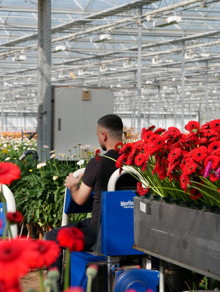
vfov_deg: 16.1
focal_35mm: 122
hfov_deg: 12.2
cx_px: 110
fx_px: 1033
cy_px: 146
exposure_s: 1/2000
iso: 800
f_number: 6.3
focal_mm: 61
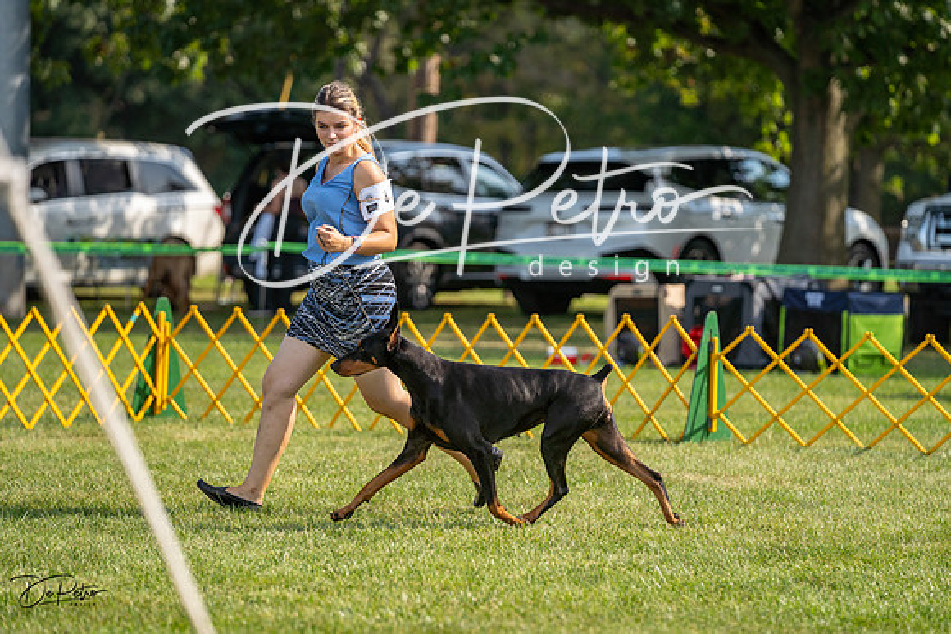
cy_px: 317
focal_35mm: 176
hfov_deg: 11.7
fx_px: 4650
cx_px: 476
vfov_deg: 7.8
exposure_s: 1/1600
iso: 200
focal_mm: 176
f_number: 3.5
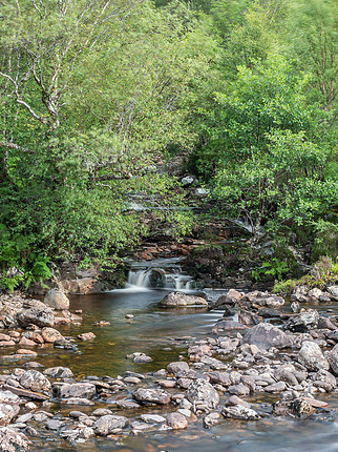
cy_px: 228
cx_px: 210
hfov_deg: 13.7
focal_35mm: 108
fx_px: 1407
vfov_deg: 18.2
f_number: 7.1
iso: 200
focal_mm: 40
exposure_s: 5
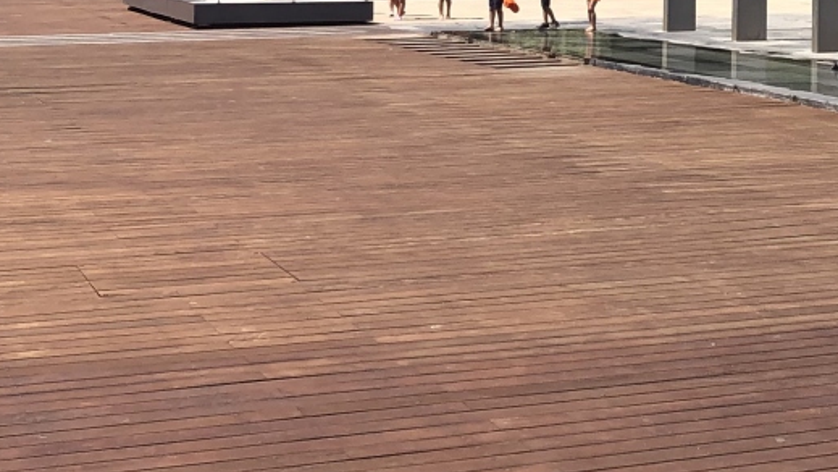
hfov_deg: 21.9
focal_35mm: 94
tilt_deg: +4.9
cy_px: -225
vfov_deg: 12.3
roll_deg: -1.8
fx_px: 2089
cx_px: 830
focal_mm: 3.99
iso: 20
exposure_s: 1/1656
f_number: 1.8
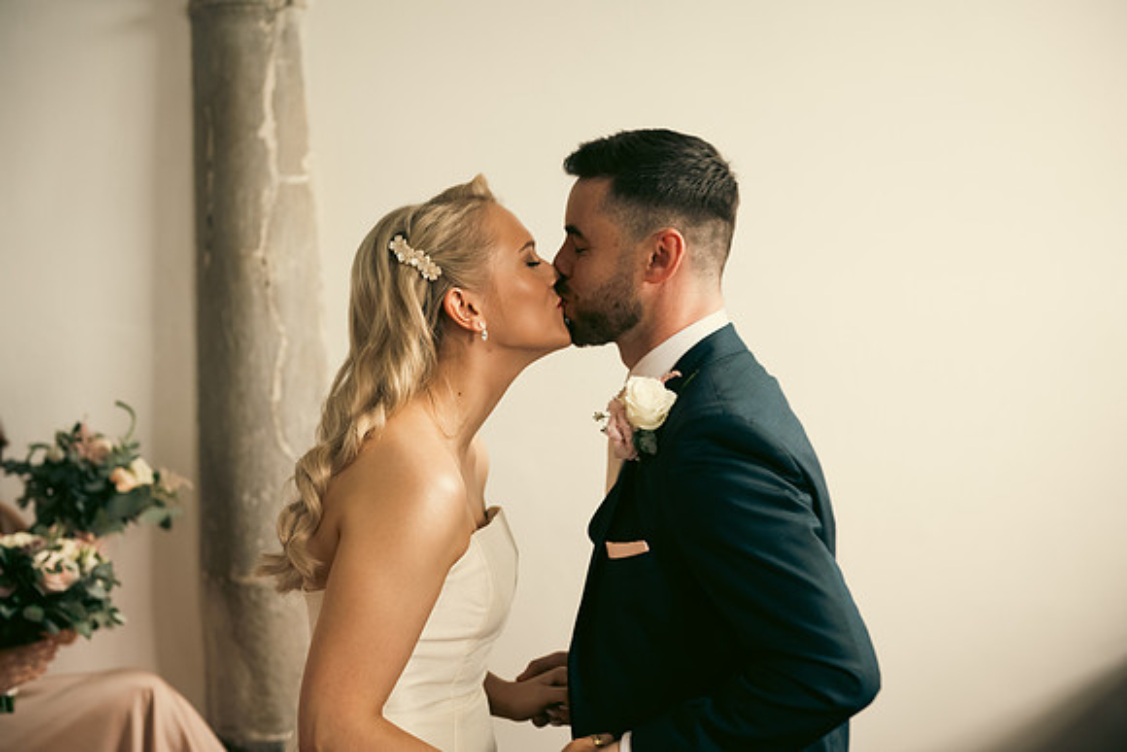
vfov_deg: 24.2
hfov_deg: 35.6
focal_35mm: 56
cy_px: 376
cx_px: 564
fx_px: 1753
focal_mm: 56
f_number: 3.5
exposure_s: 1/160
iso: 800
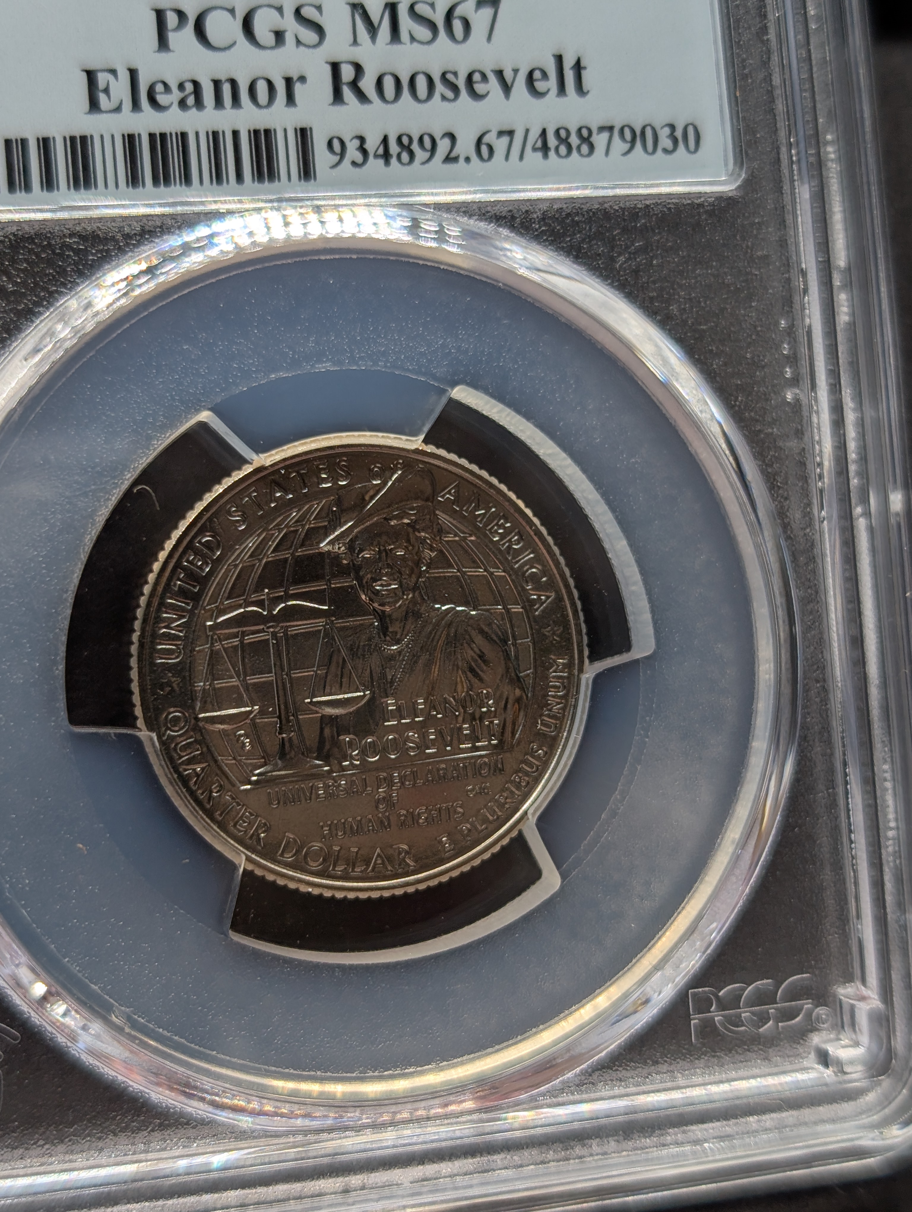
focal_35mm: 49
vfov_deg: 38.9
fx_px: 1717
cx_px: 456
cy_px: 606
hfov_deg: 29.7
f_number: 1.68
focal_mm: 6.9
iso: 30
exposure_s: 1/63.4
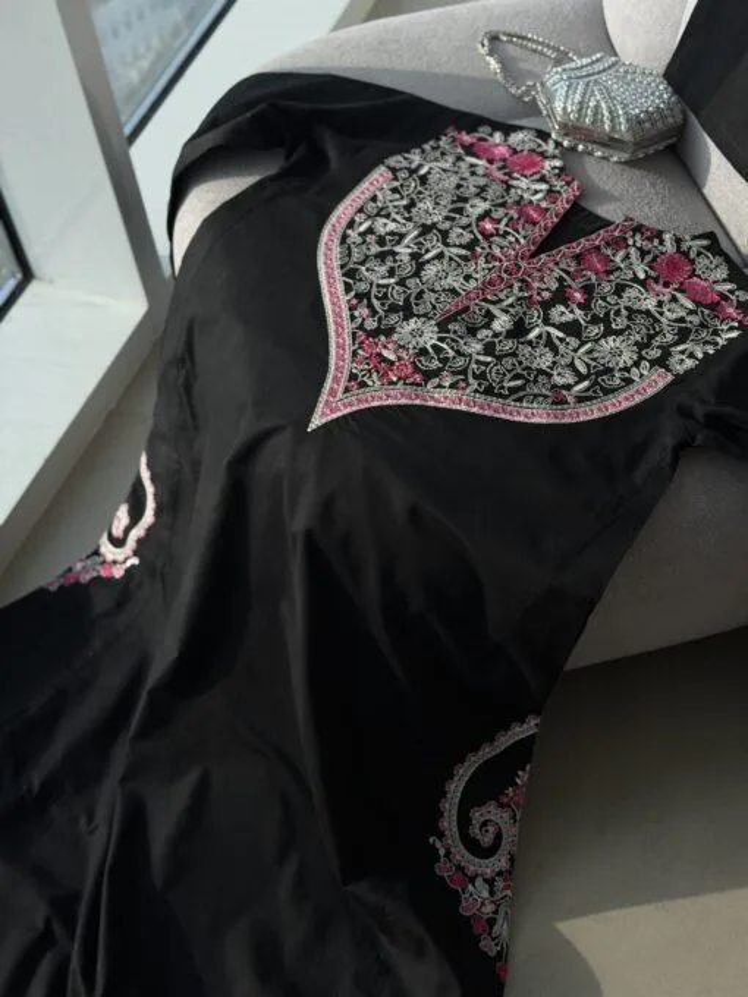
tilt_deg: -53.1
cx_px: 374
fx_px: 1383
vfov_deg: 39.7
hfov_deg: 30.3
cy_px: 498
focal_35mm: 48
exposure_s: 1/1642
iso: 64
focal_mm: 6.76
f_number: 1.78
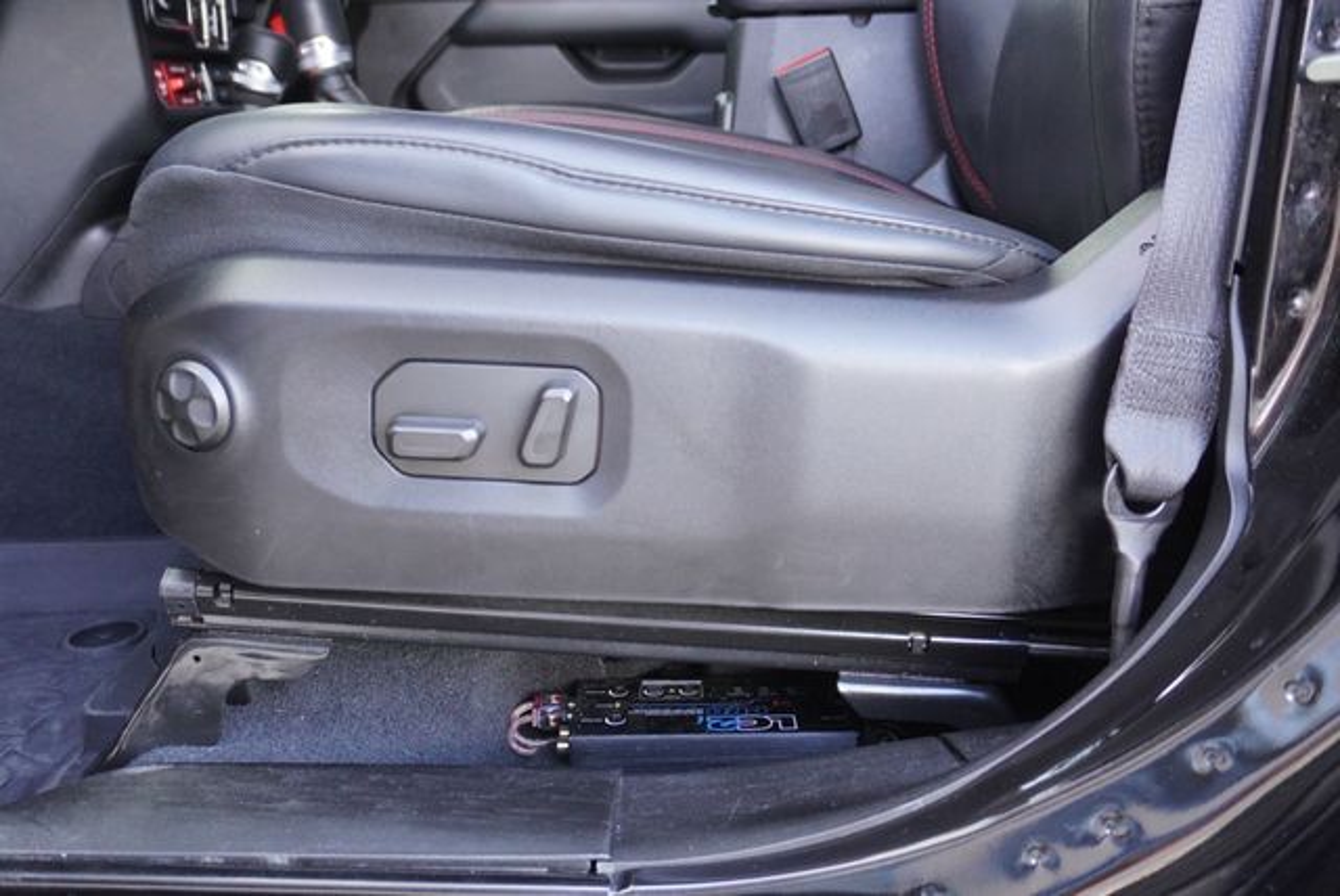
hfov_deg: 55.1
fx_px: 1285
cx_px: 670
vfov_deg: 38.4
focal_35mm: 34
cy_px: 448
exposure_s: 1/160
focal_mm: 23
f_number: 4
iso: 2500
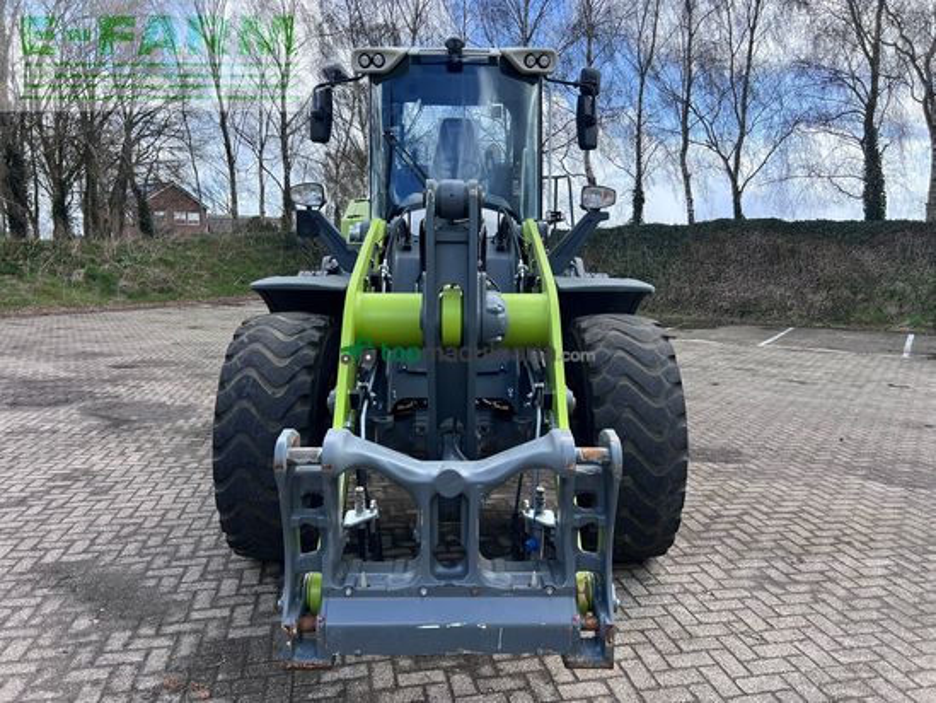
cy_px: 352
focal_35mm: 26
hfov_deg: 67.3
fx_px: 703
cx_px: 468
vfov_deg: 53.1
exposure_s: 1/887
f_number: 1.5
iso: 50
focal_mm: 5.7
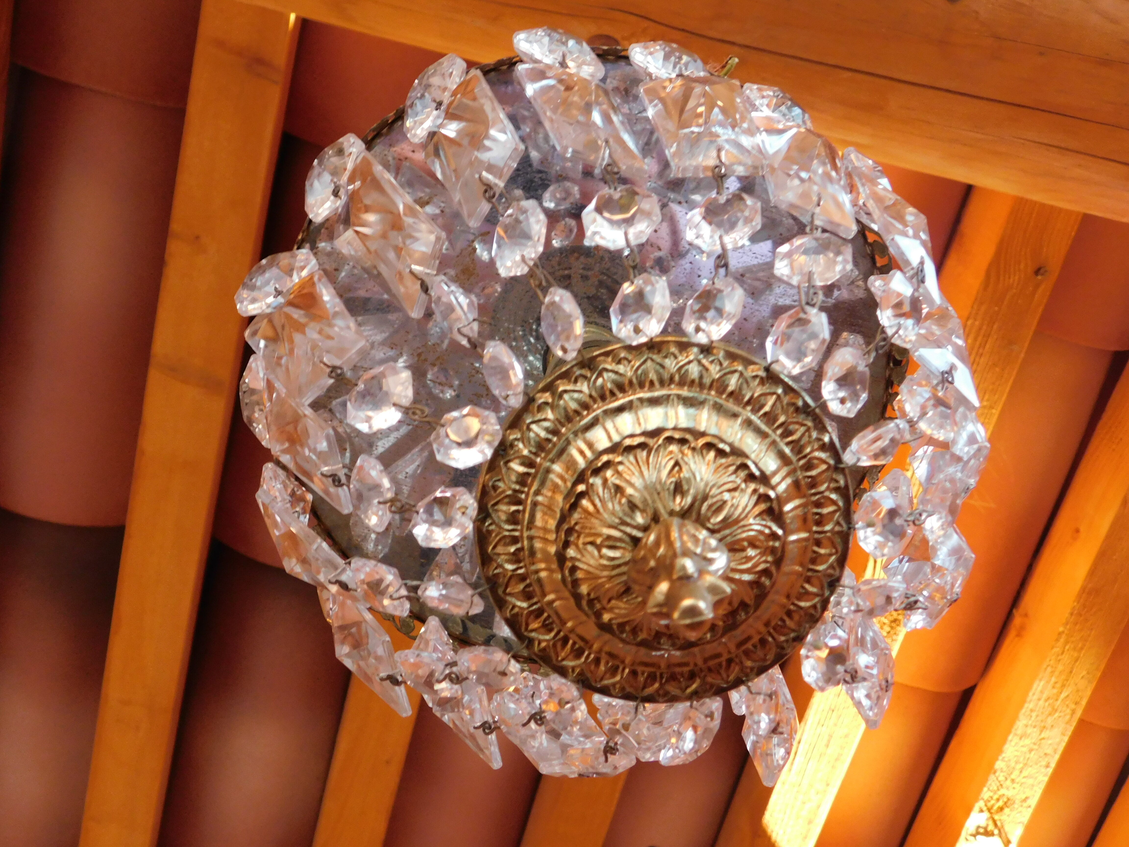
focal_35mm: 36
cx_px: 564
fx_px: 1174
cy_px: 424
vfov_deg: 39.7
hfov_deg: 51.4
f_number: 3.5
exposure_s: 1/20
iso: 400
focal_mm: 6.3
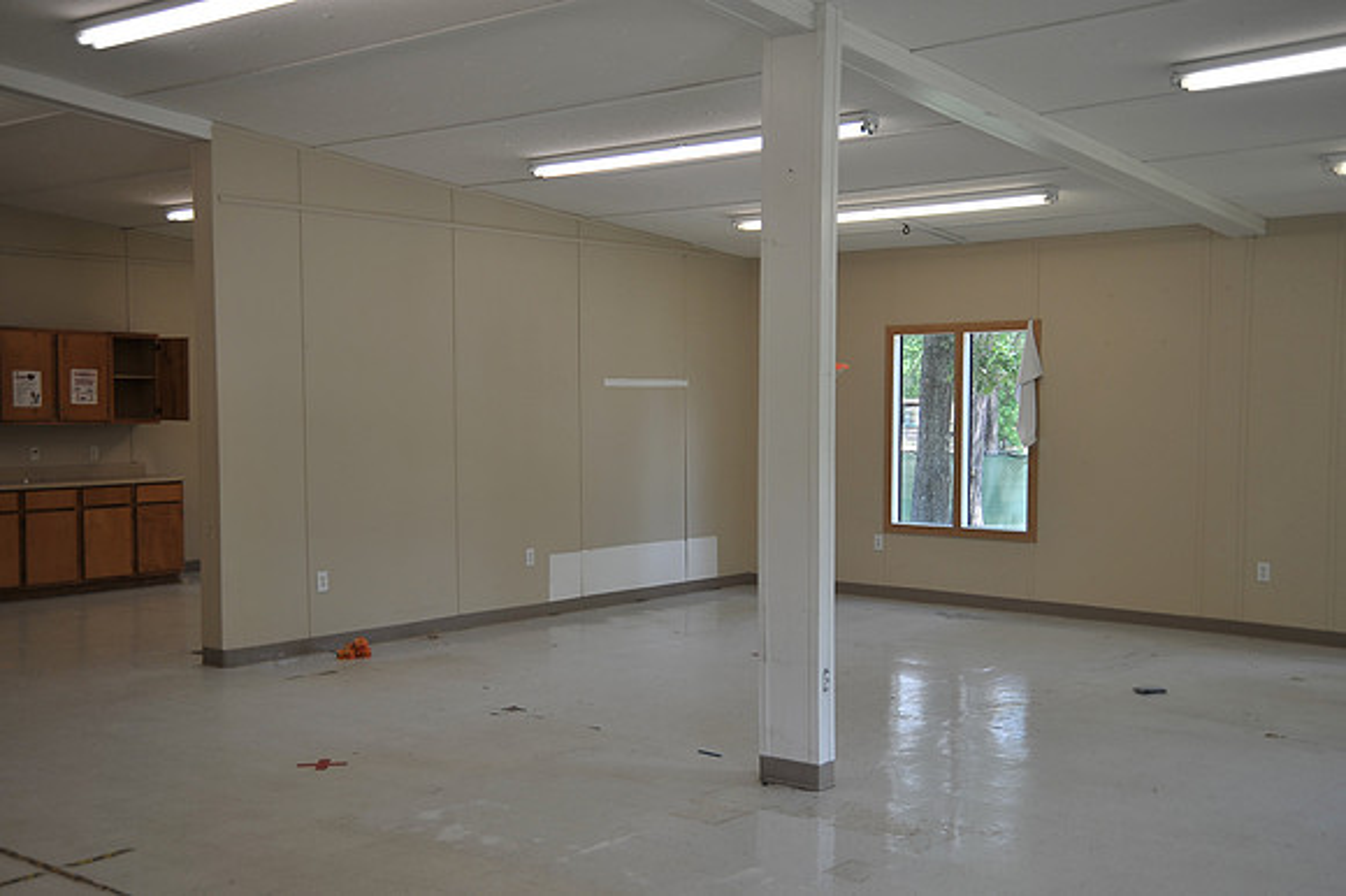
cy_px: 448
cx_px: 673
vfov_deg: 33.4
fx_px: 1495
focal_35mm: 40
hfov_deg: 48.5
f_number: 5.6
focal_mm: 40
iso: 200
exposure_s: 1/125
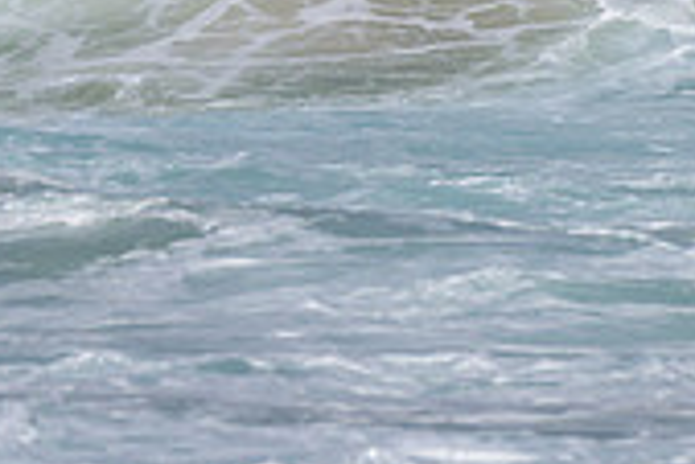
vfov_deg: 0.7
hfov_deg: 1.0
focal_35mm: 2106
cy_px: -243
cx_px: 30
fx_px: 40691
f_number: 5.6
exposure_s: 1/2000
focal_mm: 500
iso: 72
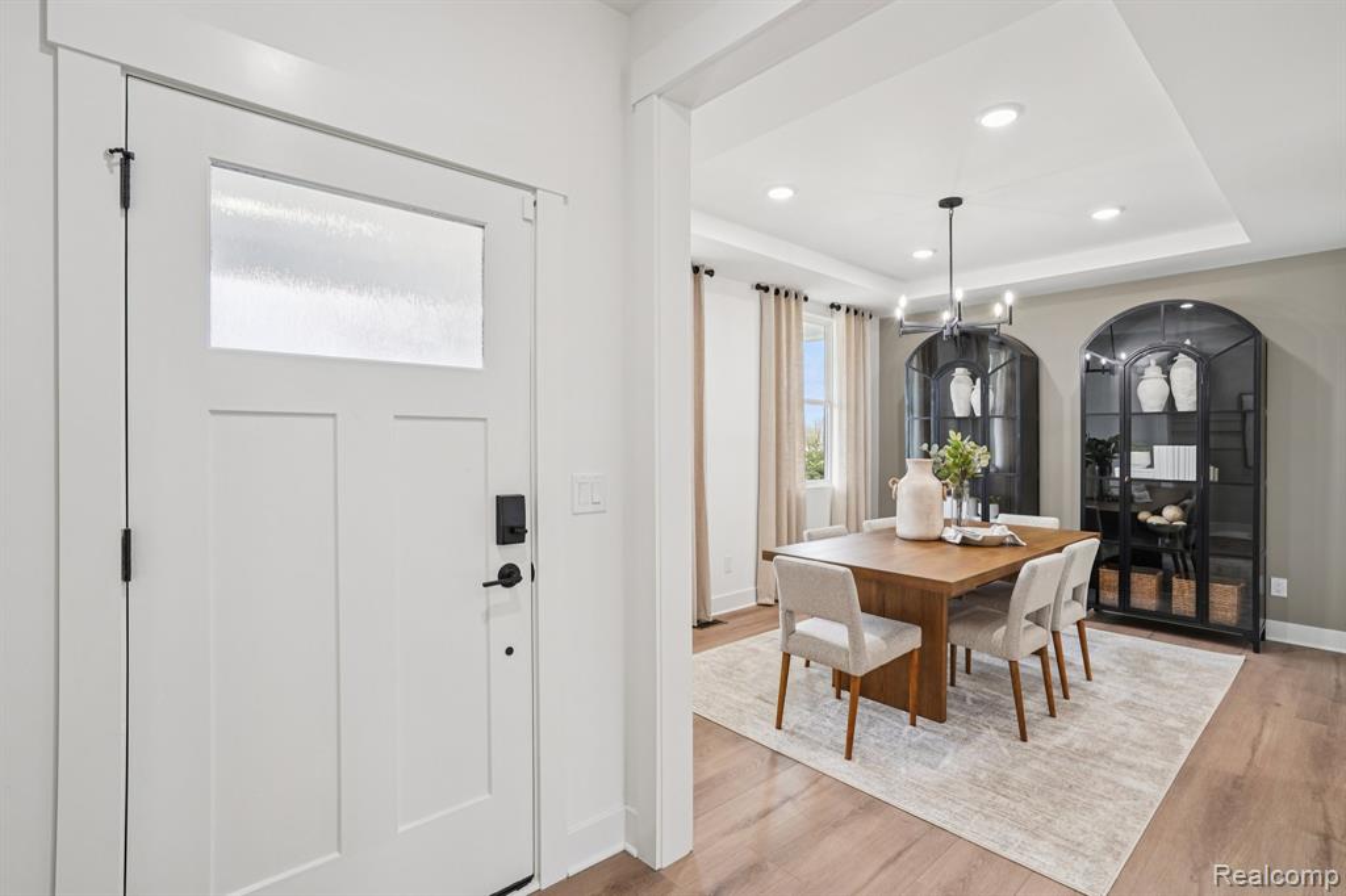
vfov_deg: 73.7
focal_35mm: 16
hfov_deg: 96.8
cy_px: 448
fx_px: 598
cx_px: 673
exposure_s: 1/30
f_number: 8
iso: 400
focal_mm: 16
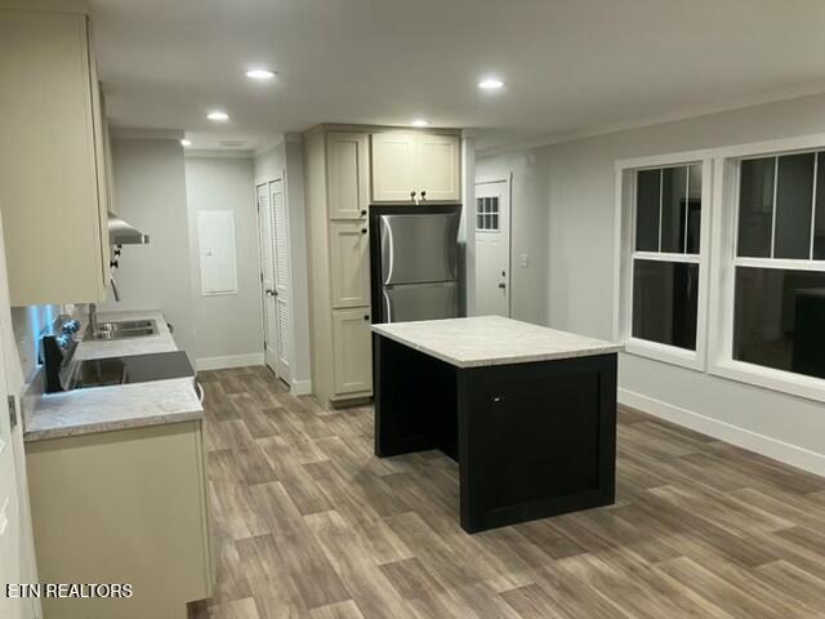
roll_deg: +1.7
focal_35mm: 28
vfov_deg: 49.7
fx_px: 667
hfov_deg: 63.4
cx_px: 412
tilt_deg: -6.1
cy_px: 310
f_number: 1.8
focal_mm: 3.99
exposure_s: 1/60
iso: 160
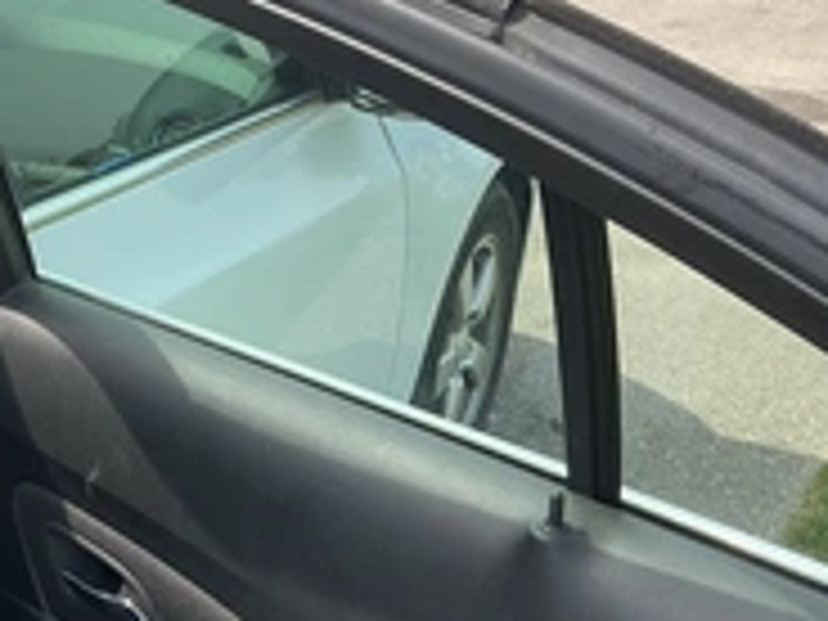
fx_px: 1459
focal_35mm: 61
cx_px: 140
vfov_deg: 23.8
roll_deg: -0.8
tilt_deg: -27.0
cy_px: 459
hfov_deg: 30.7
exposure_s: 1/397
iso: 25
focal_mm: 3
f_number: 1.8
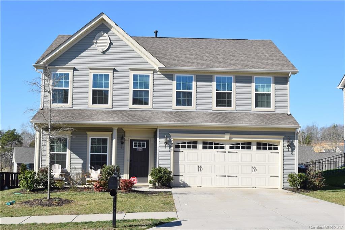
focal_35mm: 51
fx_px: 489
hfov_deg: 38.9
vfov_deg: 26.5
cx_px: 172
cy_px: 115
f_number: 10
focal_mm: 34
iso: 200
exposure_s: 1/400
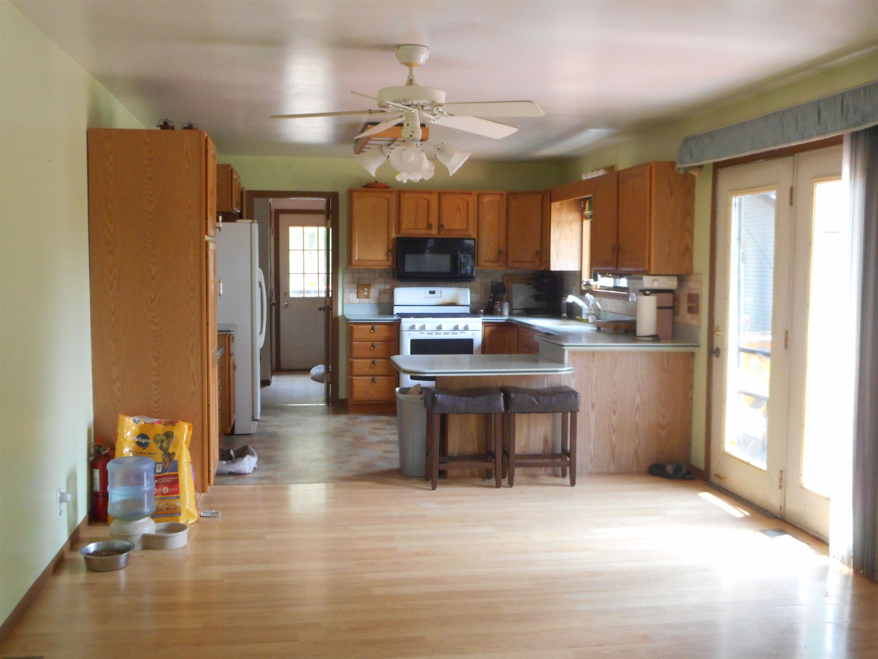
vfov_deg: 36.8
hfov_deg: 47.9
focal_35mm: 39
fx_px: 989
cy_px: 330
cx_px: 439
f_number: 4.5
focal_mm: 6.9
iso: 500
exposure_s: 1/30
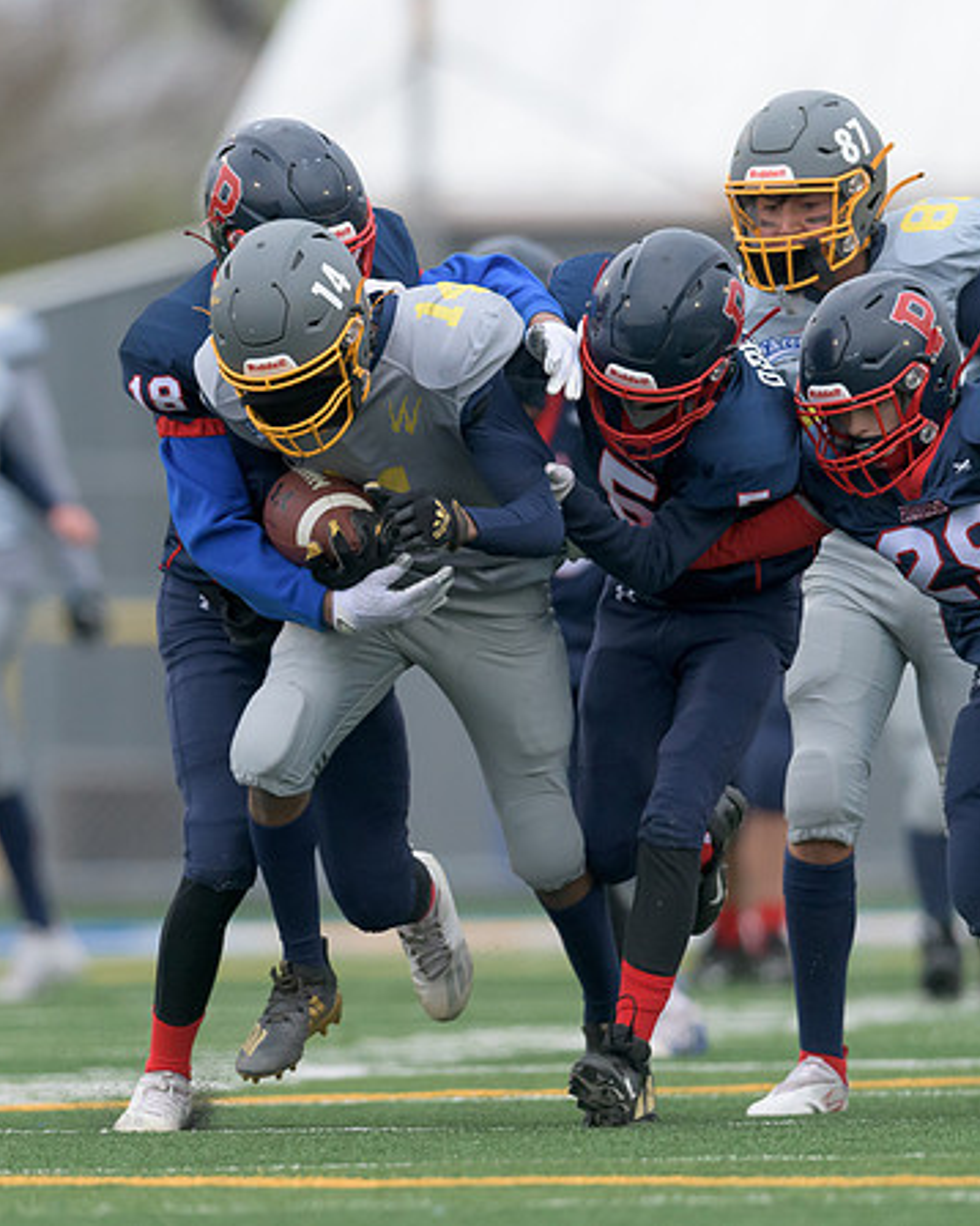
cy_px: 600
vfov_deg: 1.9
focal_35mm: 1001
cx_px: 347
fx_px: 36316
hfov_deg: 1.5
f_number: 4
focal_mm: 500
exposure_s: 1/2500
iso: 1600
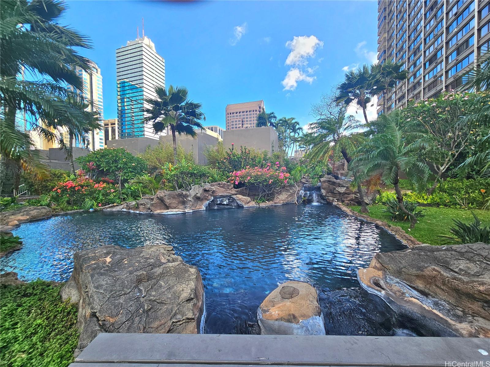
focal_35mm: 13
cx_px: 245
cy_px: 184
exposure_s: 1/476
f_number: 2.2
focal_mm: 2.2
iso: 50
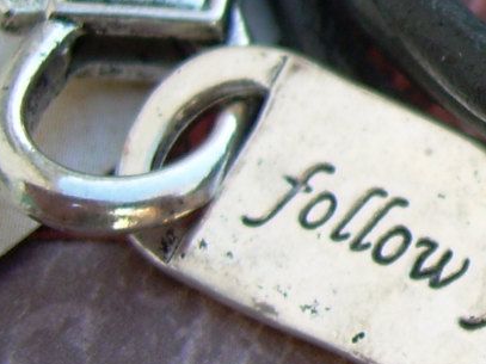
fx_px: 1965
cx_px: 848
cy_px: 21
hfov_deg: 12.9
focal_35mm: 140
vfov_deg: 10.5
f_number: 2.8
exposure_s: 1/105
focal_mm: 6.3
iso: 50
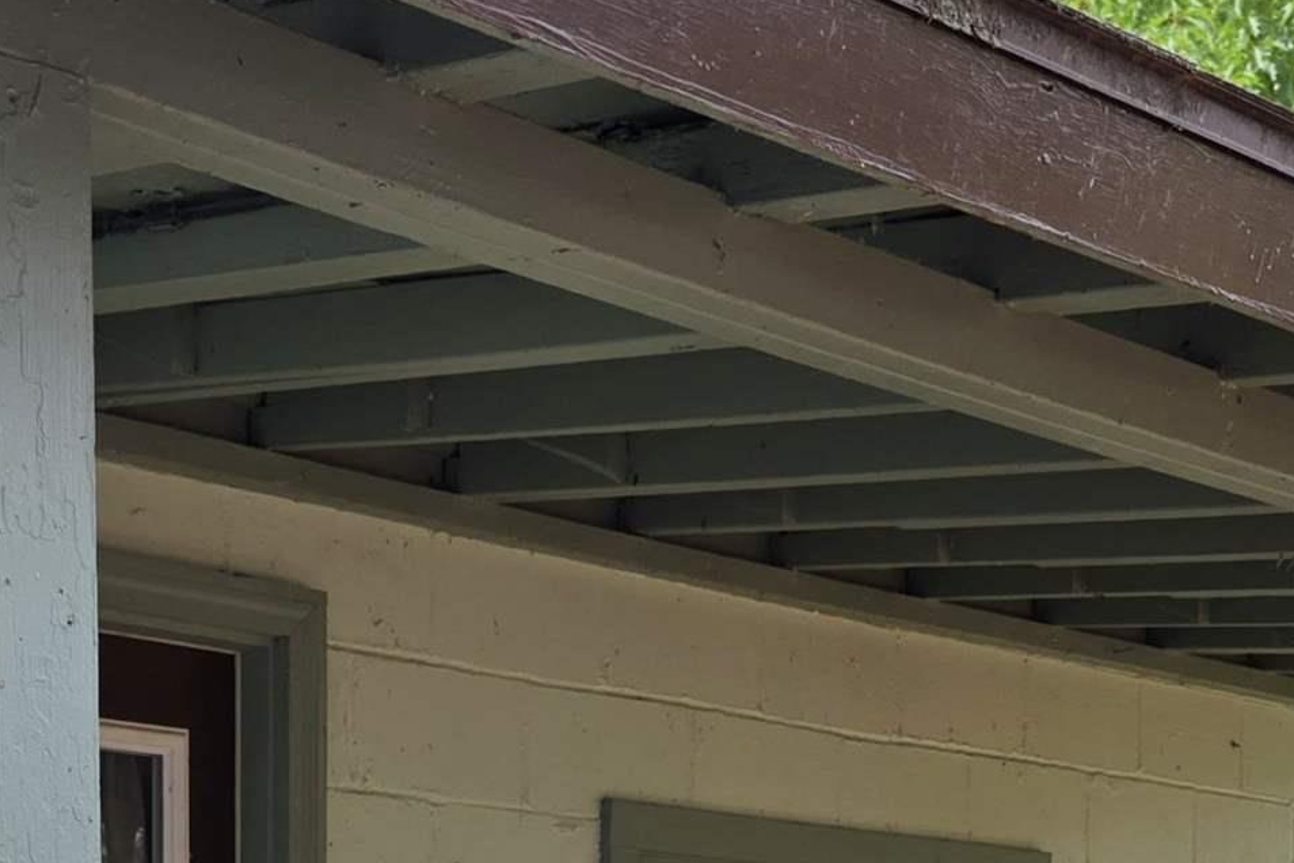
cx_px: 300
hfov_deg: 25.9
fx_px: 2768
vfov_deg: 16.5
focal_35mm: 77
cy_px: 1210
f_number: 1.7
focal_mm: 6.3
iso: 80
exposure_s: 1/3333
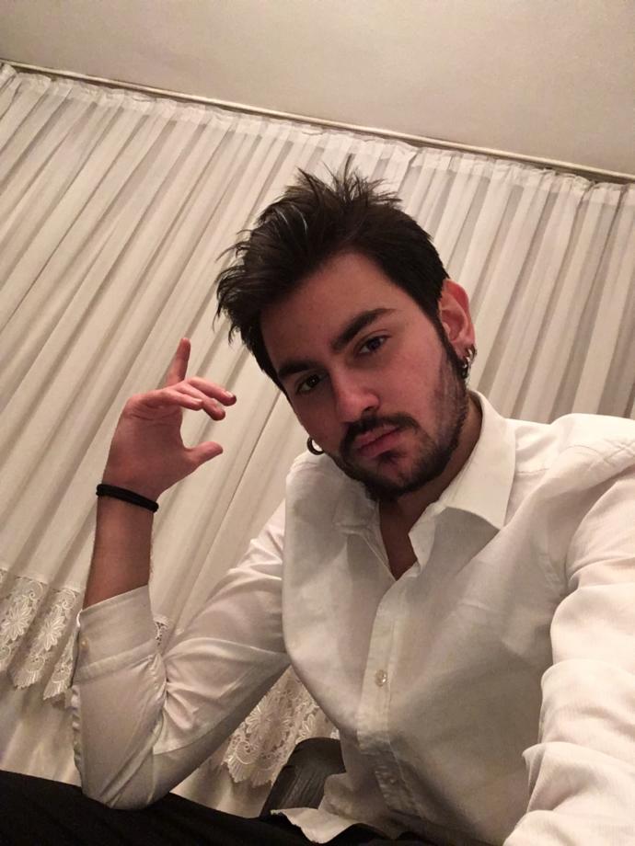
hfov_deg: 45.4
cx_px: 318
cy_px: 423
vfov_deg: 58.4
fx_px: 758
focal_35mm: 31
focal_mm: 2.15
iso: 320
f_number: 2.4
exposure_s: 1/33
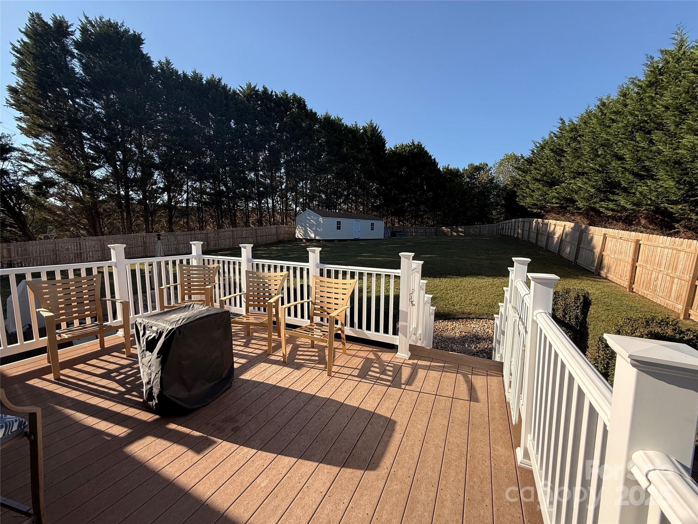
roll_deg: -0.7
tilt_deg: -5.7
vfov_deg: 85.7
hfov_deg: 102.1
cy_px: 262
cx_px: 349
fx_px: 282
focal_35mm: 14
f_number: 2.2
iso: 50
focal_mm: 2.22
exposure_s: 1/1017
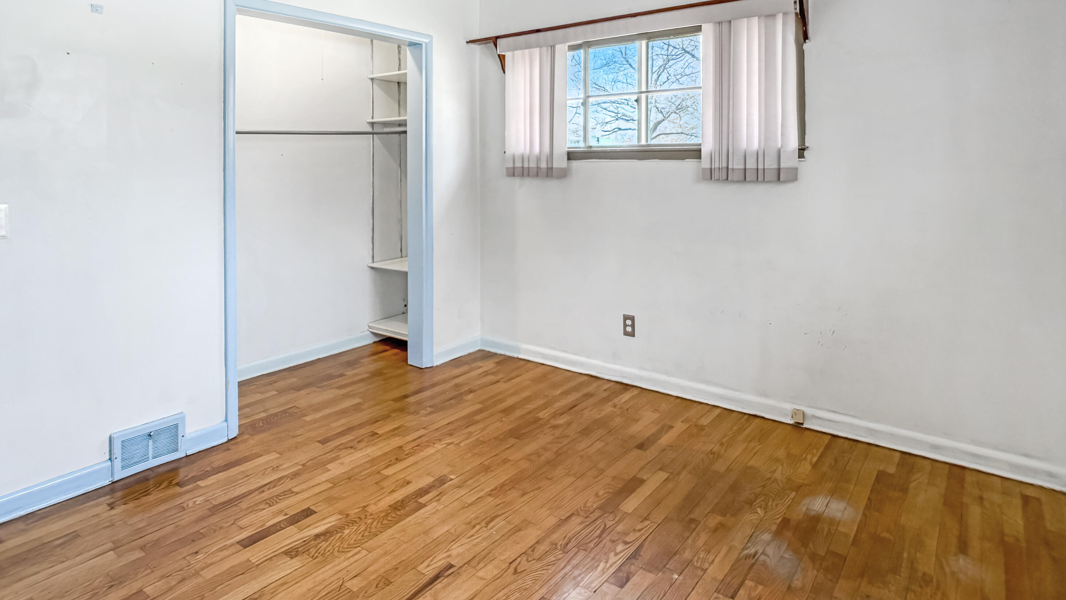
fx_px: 820
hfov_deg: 66.1
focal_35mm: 29
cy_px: 284
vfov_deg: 40.2
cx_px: 540
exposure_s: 1/240
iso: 125
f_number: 1.6
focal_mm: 5.96
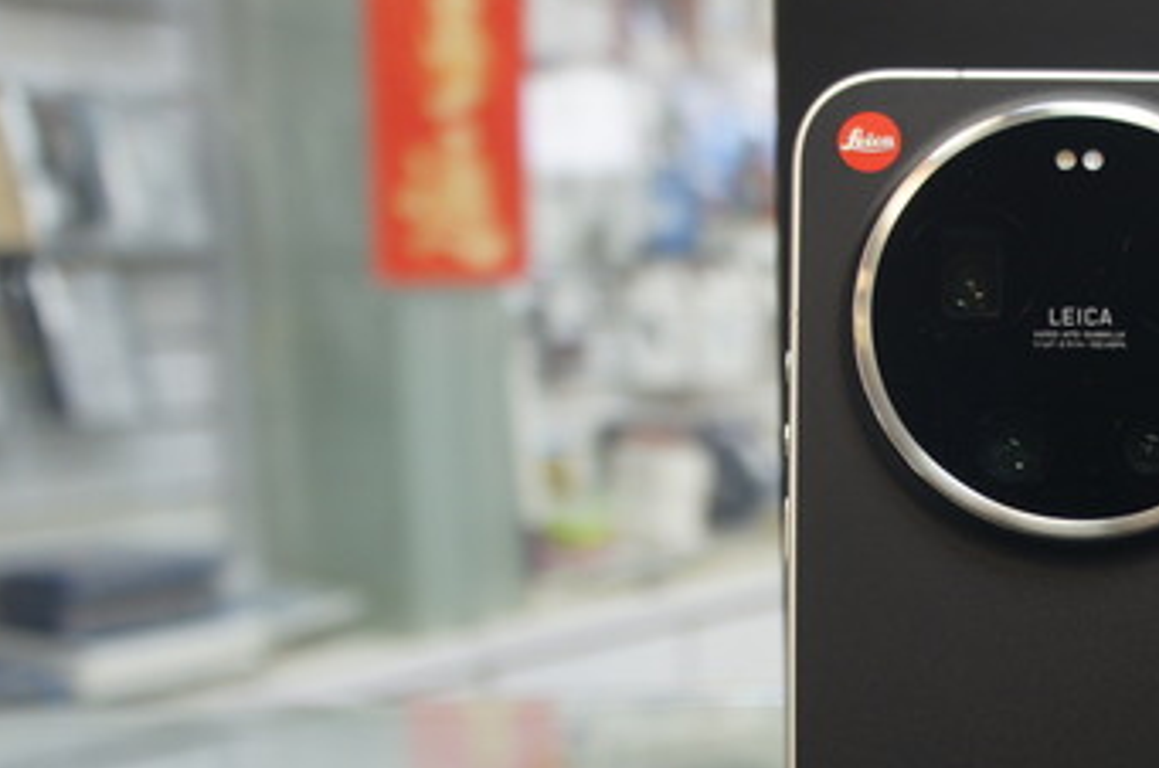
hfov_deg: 32.1
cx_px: 1186
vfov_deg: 23.0
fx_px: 1832
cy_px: 710
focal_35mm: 57
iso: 250
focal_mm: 18
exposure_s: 1/30
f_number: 3.5
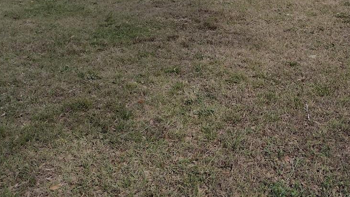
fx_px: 594
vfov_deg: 18.0
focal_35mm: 64
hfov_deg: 32.0
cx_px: 275
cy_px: -30
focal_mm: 4.71
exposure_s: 1/1968
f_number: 1.7
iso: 100
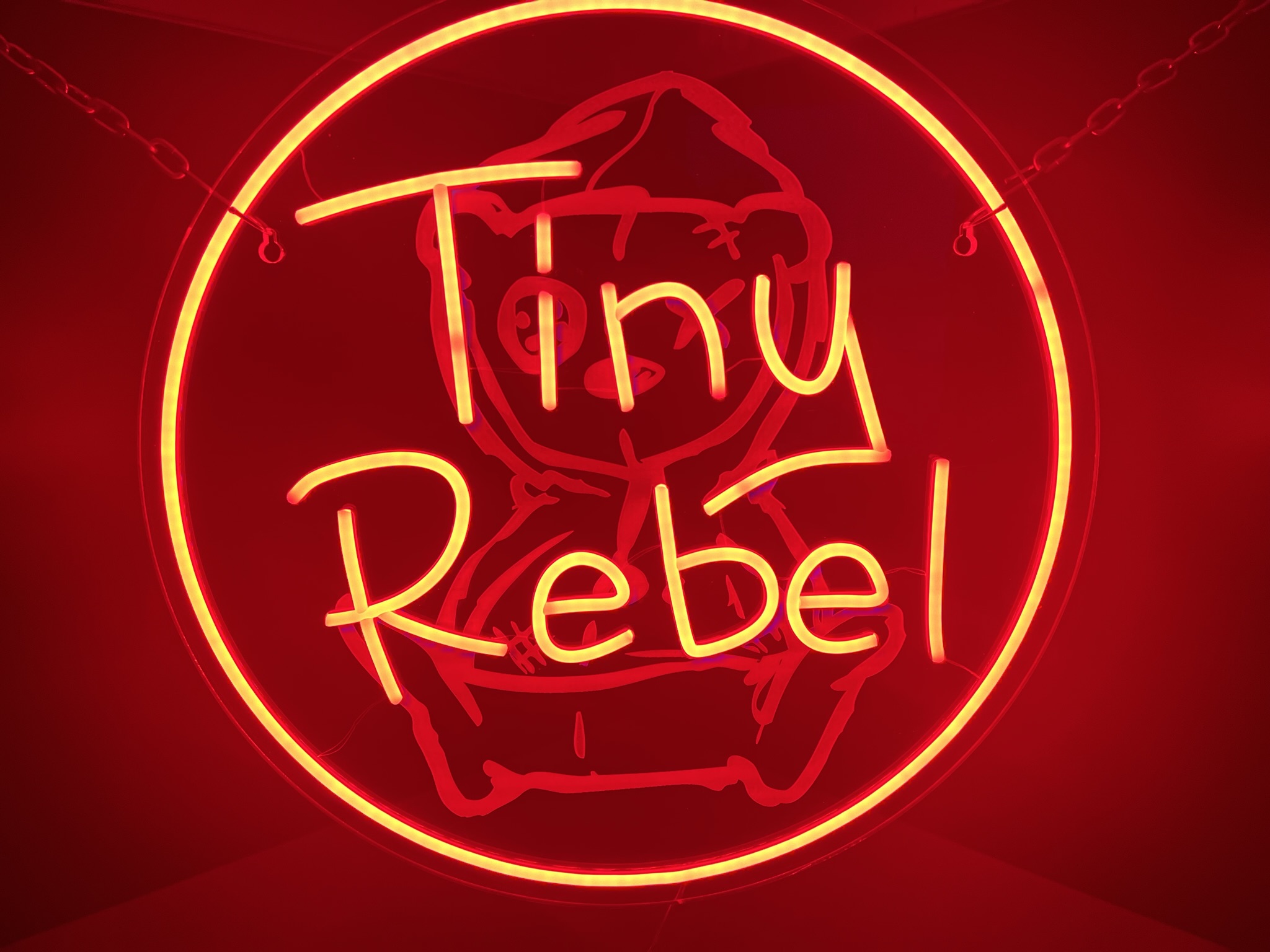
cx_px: 635
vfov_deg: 53.1
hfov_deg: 67.3
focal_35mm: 26
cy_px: 476
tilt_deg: -8.3
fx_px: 954
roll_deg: +1.1
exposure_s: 1/121
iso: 80
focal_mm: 5.7
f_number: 1.5
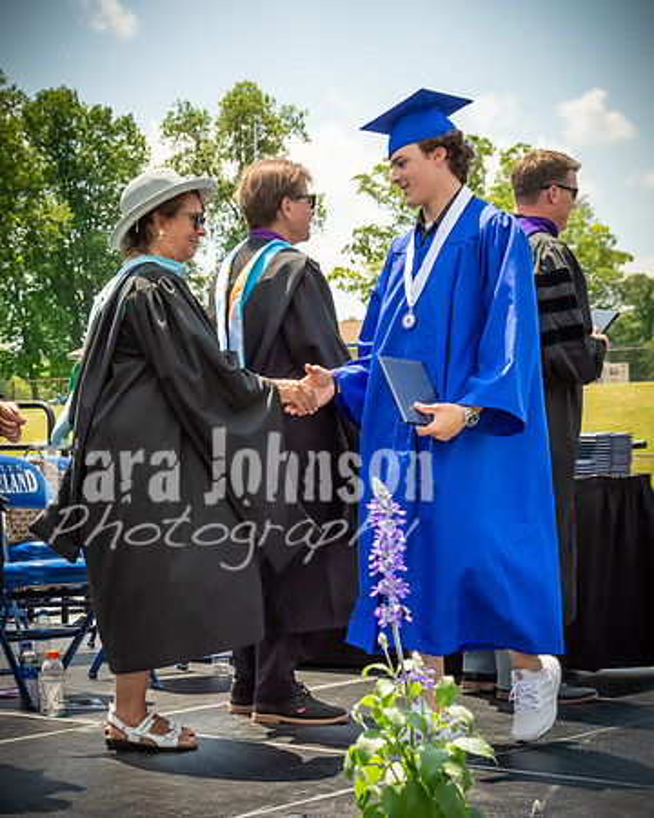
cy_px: 431
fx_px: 1913
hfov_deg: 19.3
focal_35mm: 79
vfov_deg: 24.1
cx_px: 170
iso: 200
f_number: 7.1
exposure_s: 1/800
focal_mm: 34
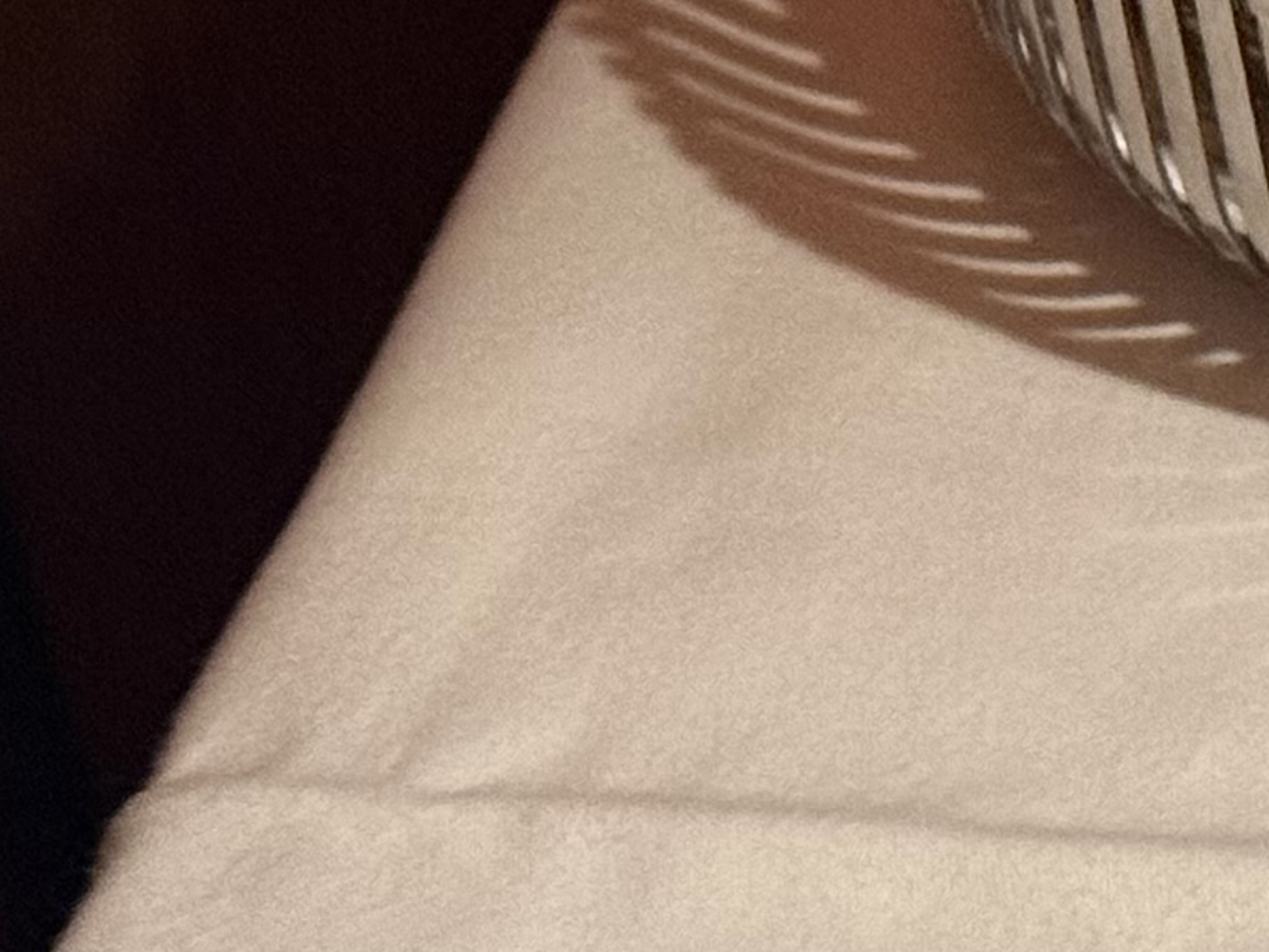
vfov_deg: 7.0
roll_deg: -0.9
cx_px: 2445
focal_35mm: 211
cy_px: 288
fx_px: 7736
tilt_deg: -38.3
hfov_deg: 8.9
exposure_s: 1/38
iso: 400
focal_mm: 6.76
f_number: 1.78
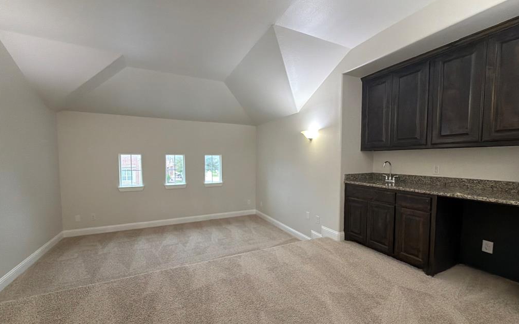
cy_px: 172
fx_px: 212
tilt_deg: -3.6
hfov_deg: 101.5
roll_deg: +0.0
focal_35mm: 15
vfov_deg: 74.7
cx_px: 259
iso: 640
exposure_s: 1/60
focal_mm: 2.22
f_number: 2.2
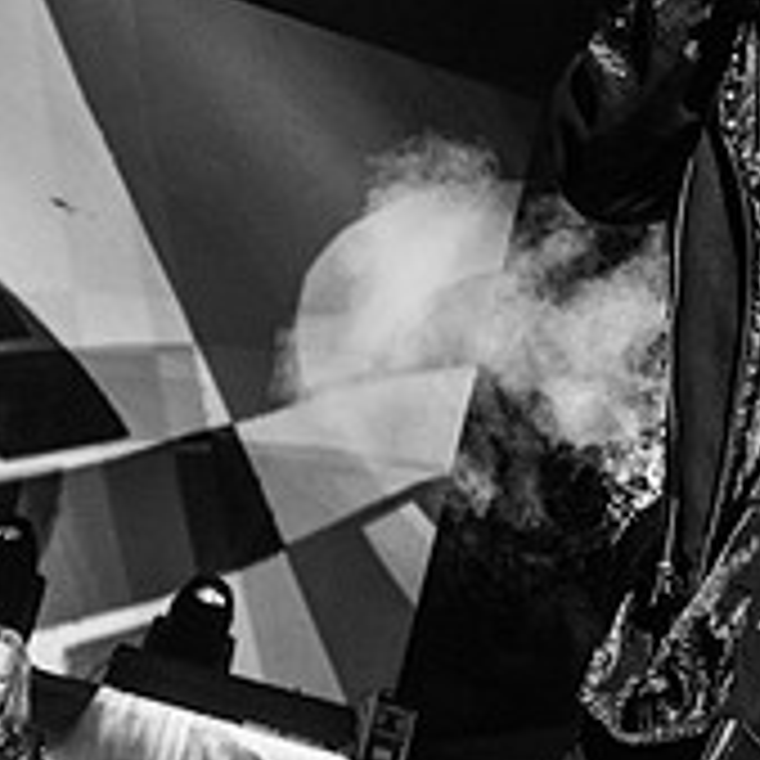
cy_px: -77
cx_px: 579
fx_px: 1987
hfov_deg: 21.4
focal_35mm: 80
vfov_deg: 20.6
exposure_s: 1/640
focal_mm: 26
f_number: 4
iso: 1600
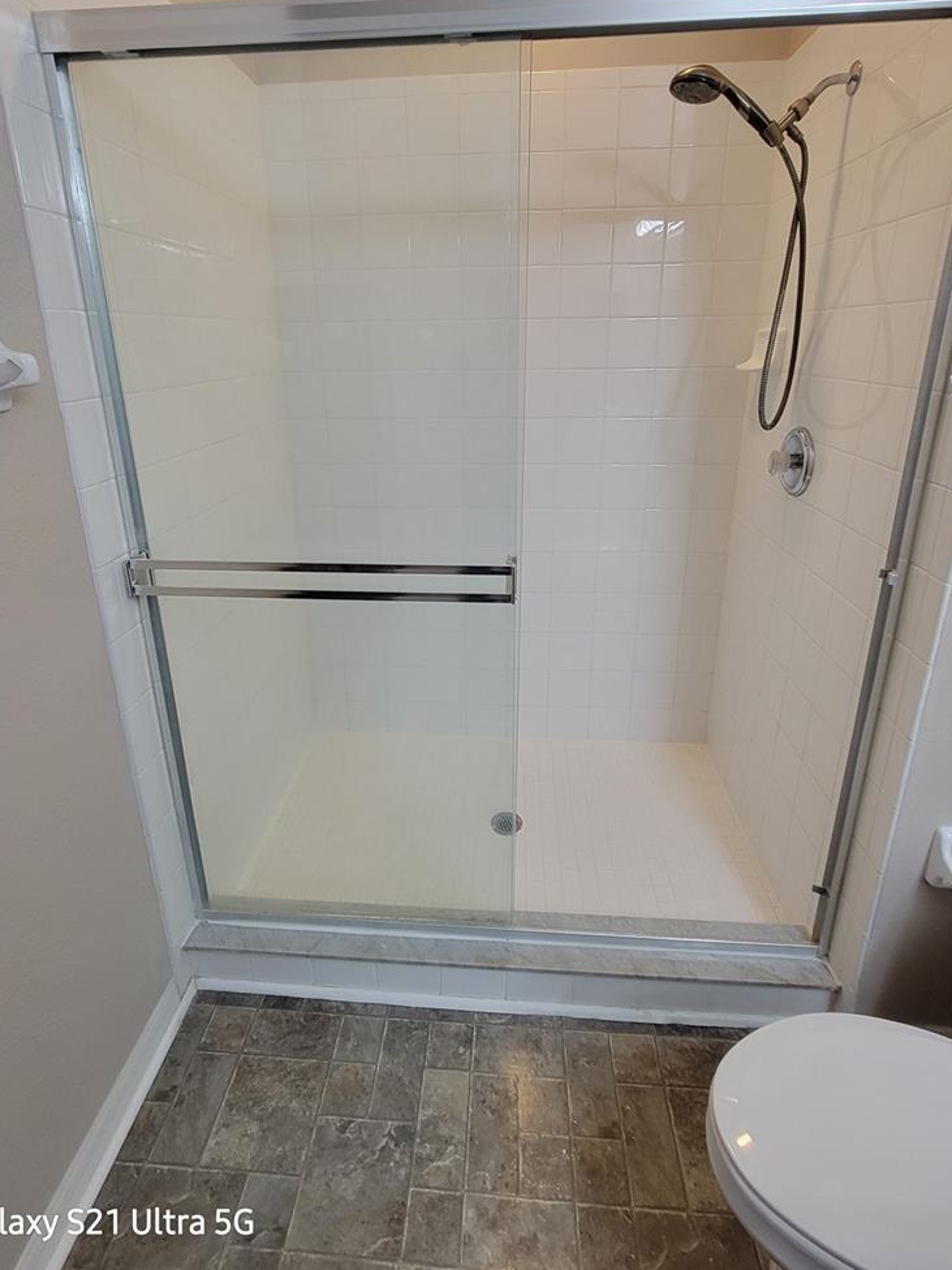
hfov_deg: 78.1
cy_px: 534
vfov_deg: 93.7
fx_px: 587
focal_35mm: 16
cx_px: 471
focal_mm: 2.2
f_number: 2.2
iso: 200
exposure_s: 1/60
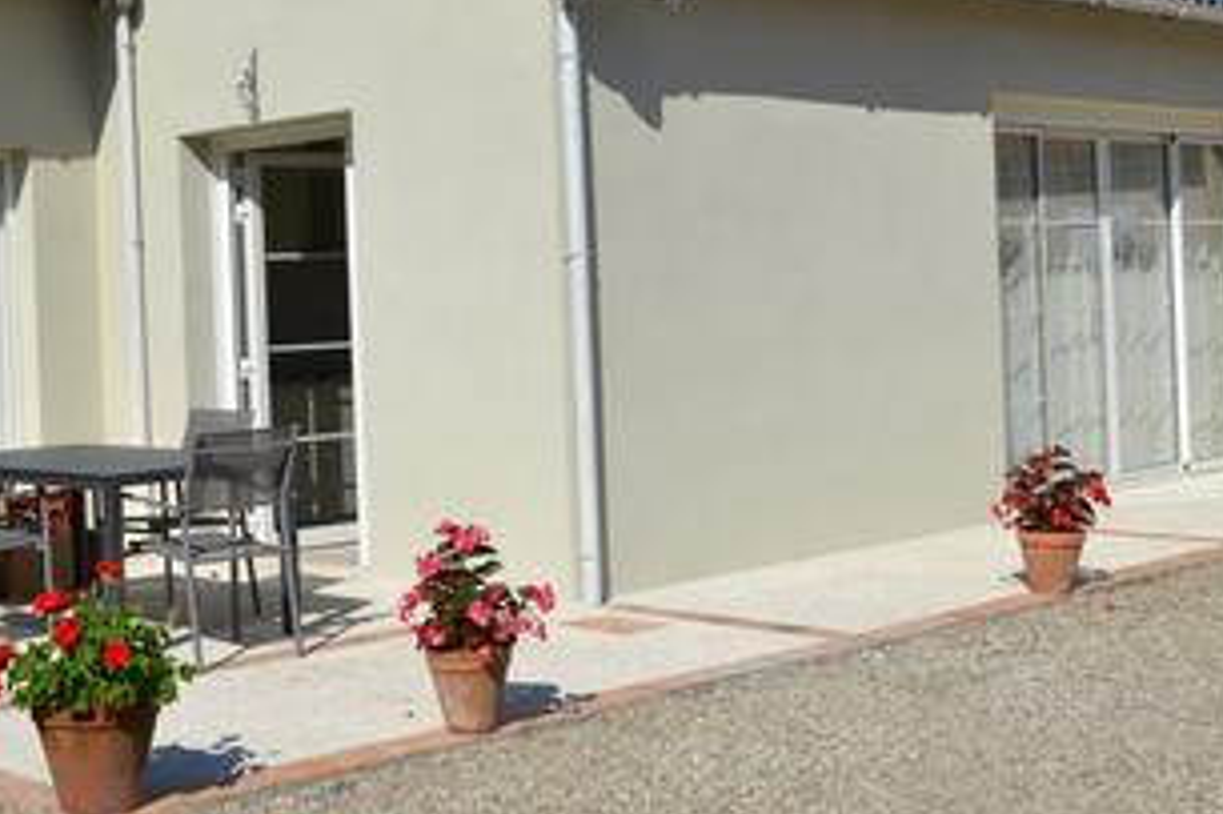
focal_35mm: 59
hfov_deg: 33.6
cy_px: 267
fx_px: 2003
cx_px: 385
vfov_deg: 22.9
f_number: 9
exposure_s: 1/320
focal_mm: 24
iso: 100
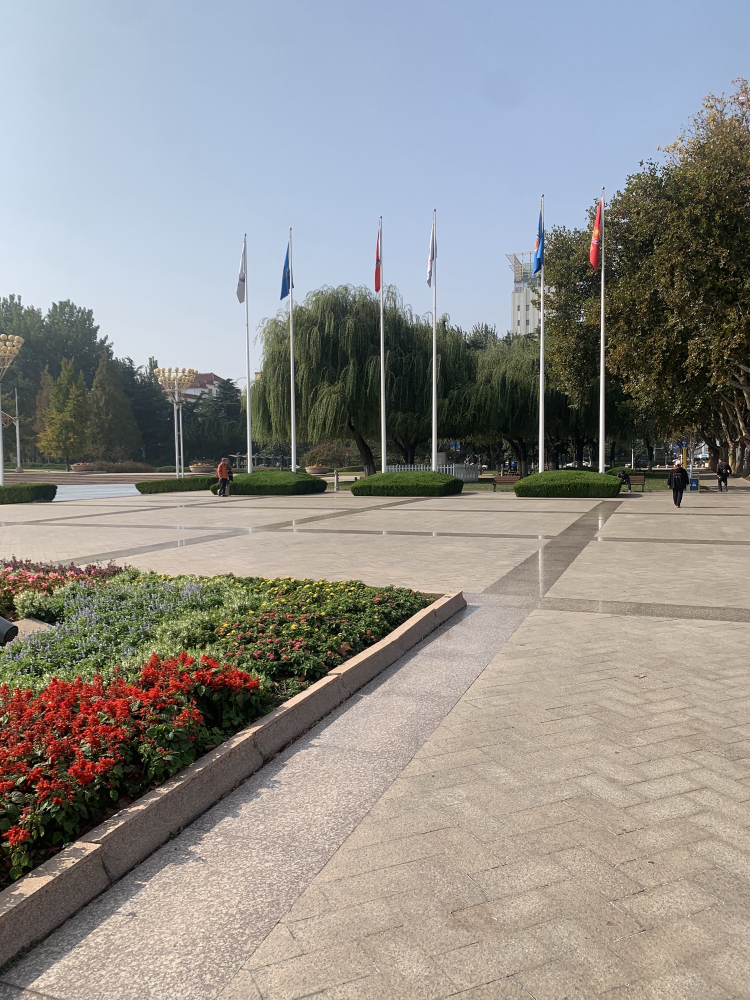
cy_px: 500
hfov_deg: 53.1
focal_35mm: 26
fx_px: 751
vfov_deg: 67.3
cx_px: 375
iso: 25
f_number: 1.8
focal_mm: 4.25
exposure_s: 1/2915
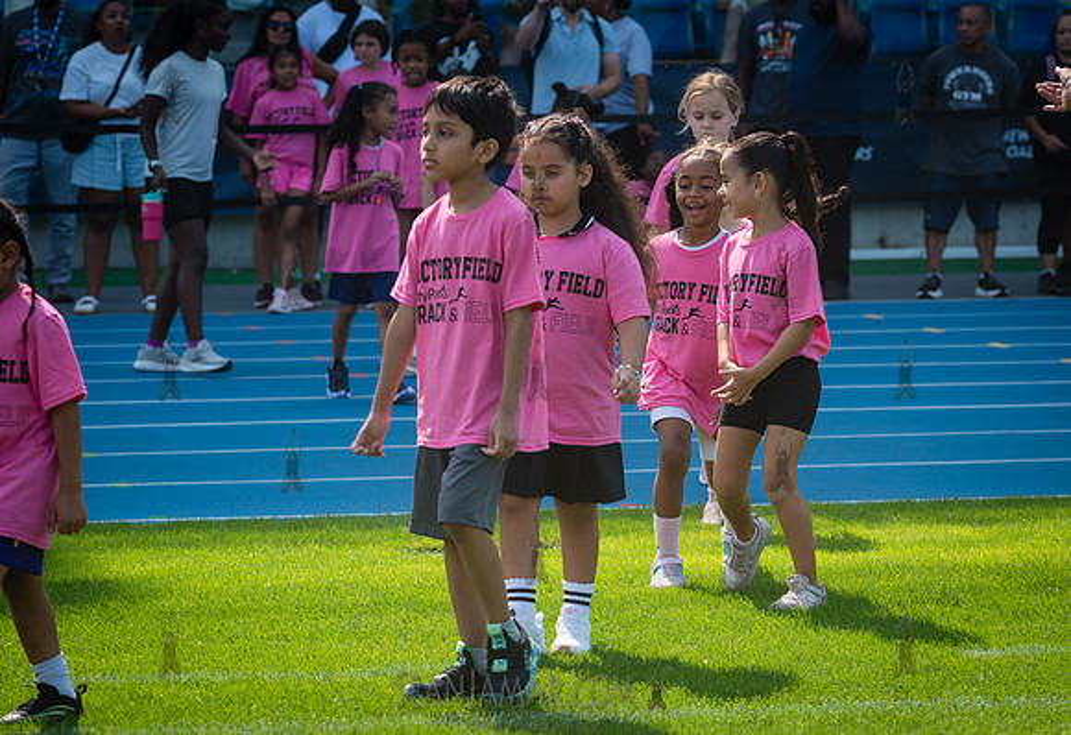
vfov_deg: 8.2
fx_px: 5127
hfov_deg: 11.9
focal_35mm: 171
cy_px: 340
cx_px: 676
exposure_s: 1/400
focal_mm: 135
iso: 160
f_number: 5.6
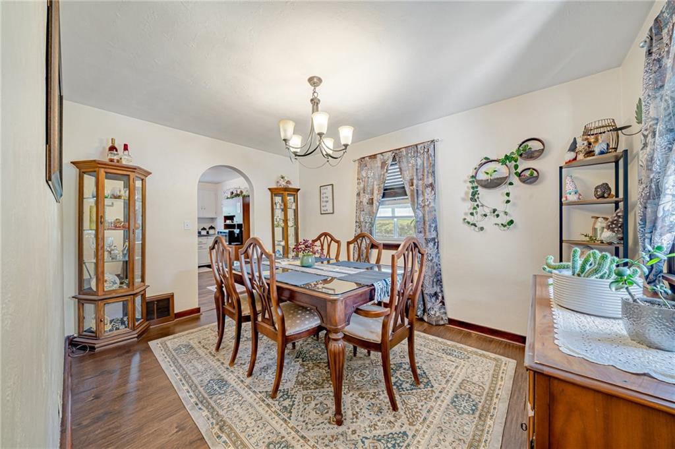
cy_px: 224
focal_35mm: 12
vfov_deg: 89.9
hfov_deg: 112.7
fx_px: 225
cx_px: 338
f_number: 11
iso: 50
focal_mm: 12
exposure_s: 1/10
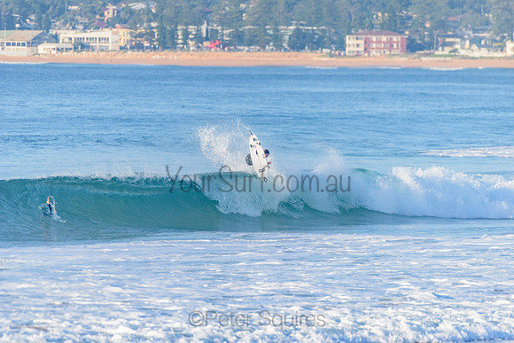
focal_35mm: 500
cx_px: 257
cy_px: 172
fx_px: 7140
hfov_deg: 4.1
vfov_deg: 2.8
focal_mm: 500
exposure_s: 1/2000
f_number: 5.6
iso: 320
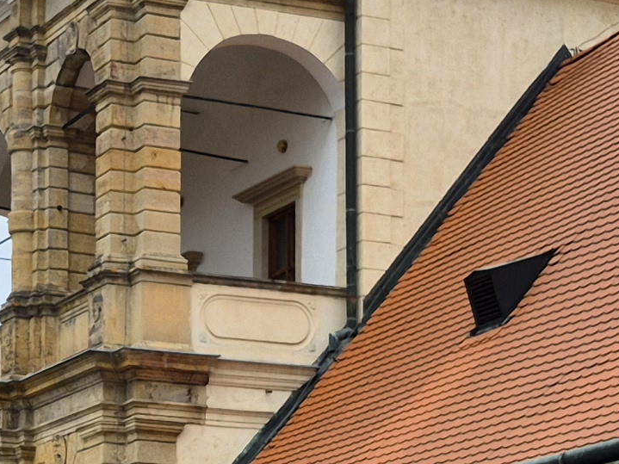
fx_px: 2289
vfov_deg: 11.2
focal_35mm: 128
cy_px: 667
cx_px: 66
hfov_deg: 15.2
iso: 25
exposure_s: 1/1540
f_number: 1.8
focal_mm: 5.4
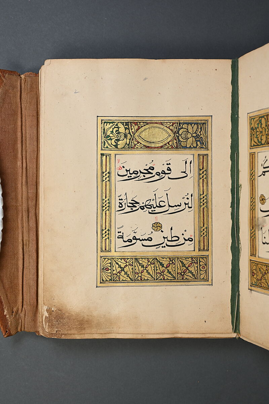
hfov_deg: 27.0
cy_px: 202
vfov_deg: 39.6
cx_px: 134
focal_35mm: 50
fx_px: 560
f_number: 5.6
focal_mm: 50
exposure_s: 1/100
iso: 250
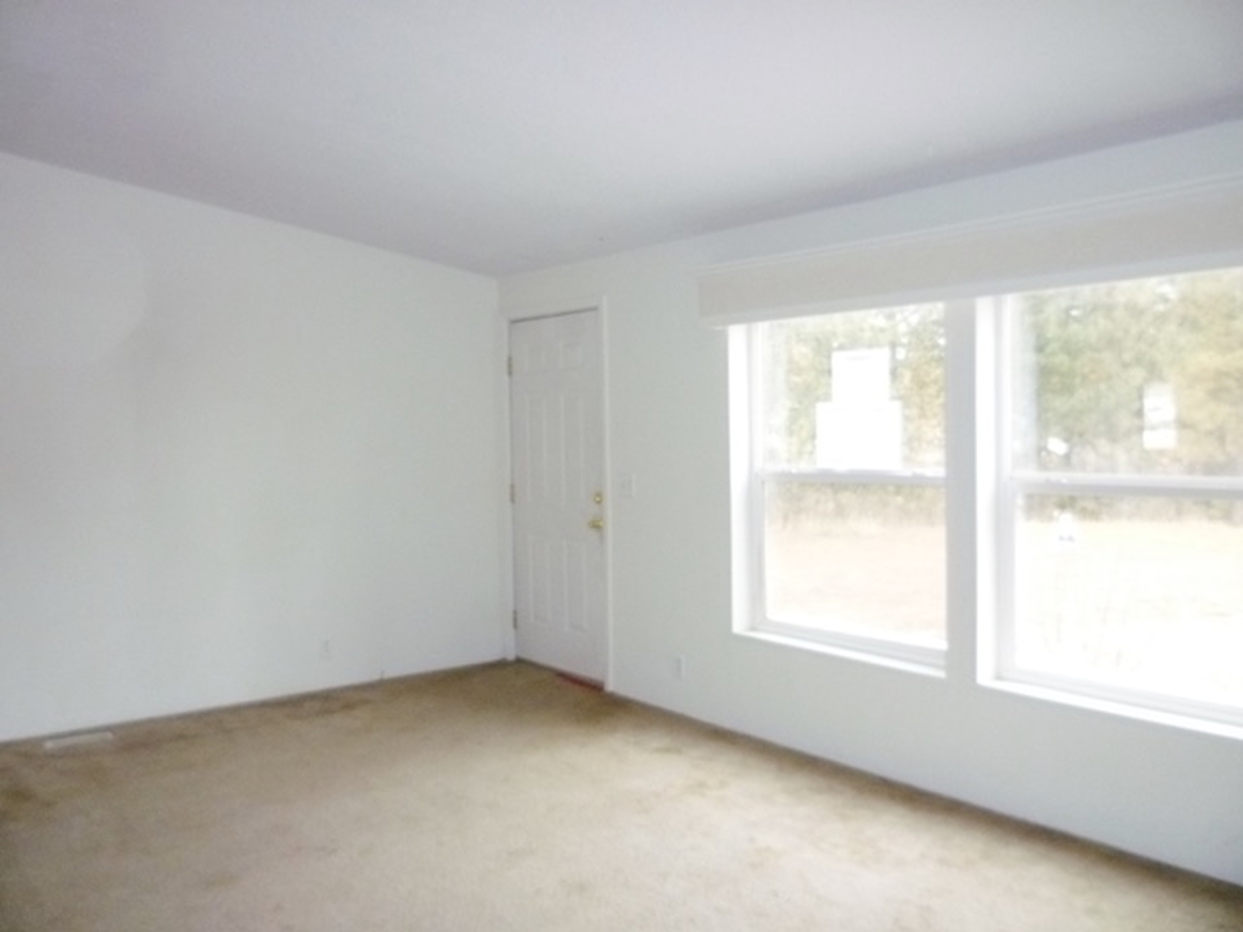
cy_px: 466
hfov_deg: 61.7
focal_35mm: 29
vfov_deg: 48.2
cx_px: 622
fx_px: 1041
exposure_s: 1/30
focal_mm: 5.2
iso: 400
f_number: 4
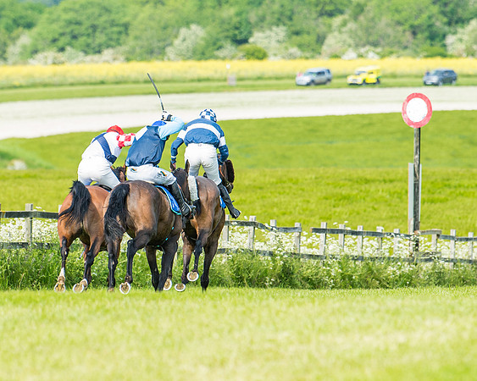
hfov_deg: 4.3
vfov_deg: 3.4
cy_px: 167
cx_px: 210
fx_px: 6388
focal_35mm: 453
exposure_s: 1/1250
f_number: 4
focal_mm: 200
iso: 400
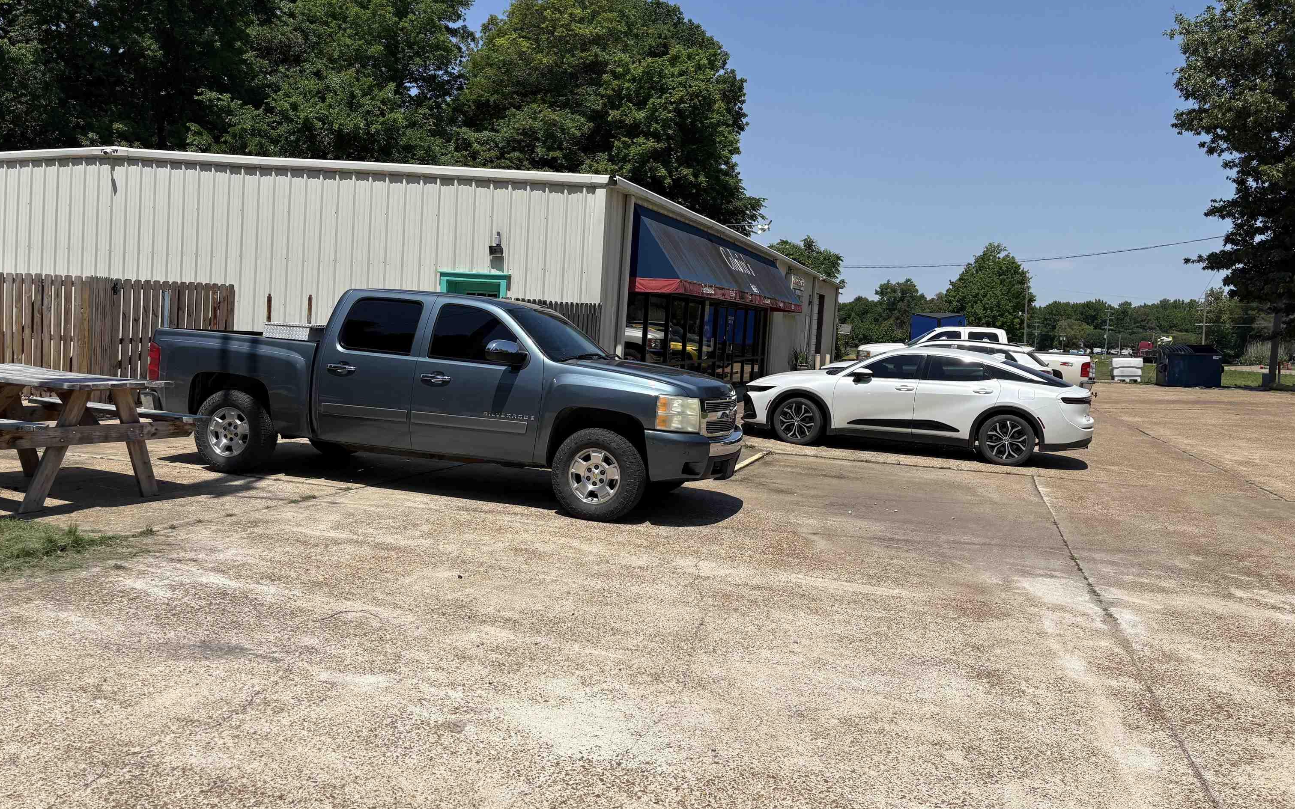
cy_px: 370
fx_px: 988
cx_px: 641
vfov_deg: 44.5
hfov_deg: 66.5
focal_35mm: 28
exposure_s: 1/6329
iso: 50
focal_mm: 5.96
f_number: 1.6
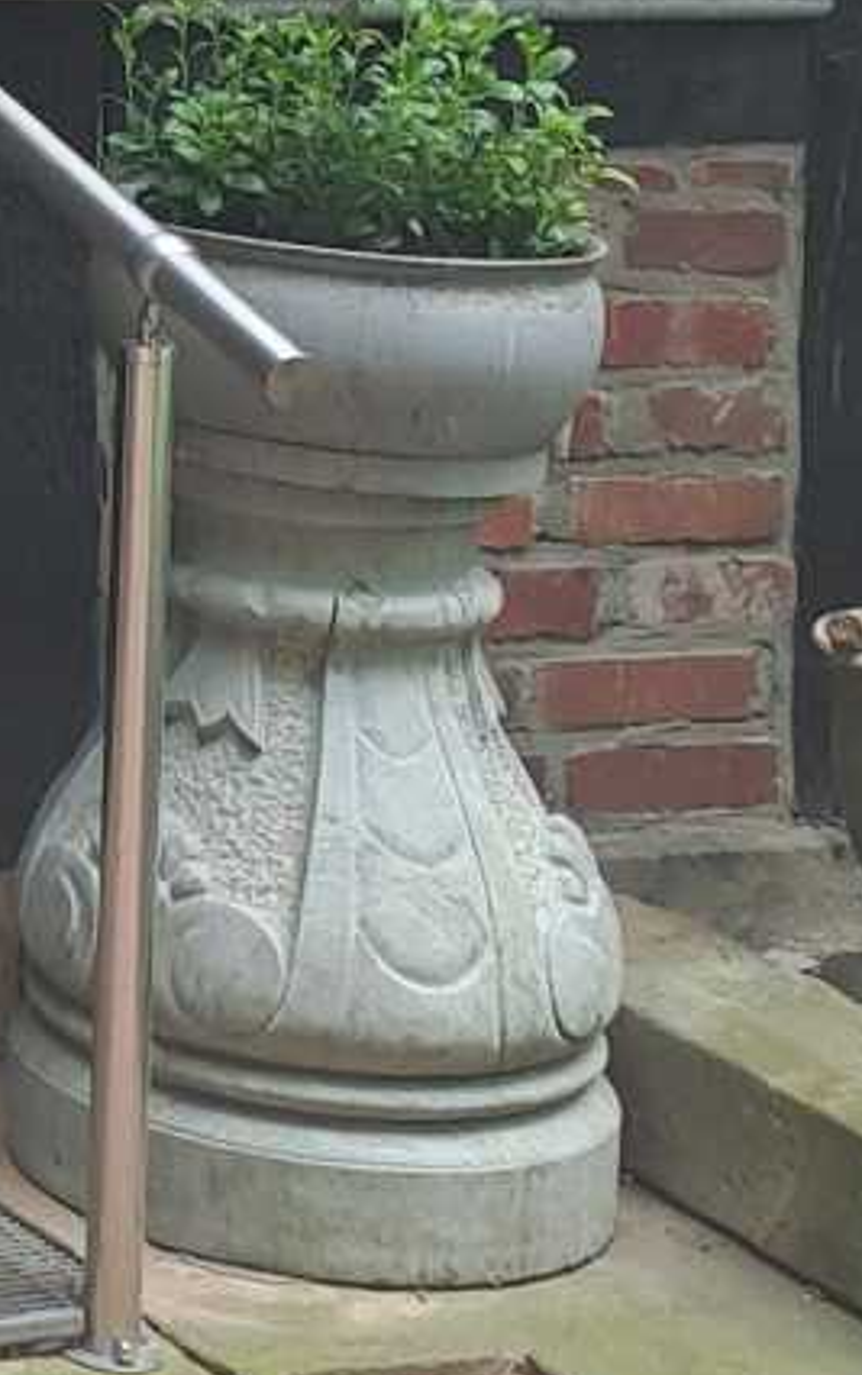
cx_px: -1078
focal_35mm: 116
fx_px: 4351
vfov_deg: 17.0
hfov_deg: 10.1
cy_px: -366
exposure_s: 1/120
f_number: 1.8
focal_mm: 4.65
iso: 40
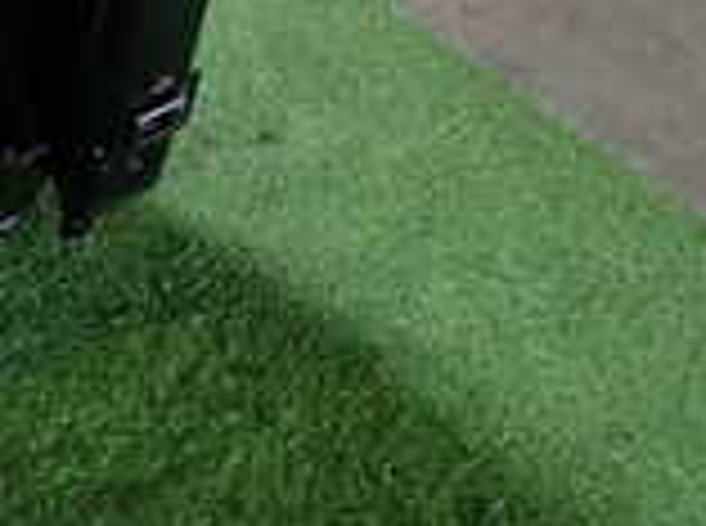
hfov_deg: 15.1
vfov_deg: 12.7
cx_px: -522
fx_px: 2340
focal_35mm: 115
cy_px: 0
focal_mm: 5.4
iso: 200
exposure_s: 1/30
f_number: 2.3
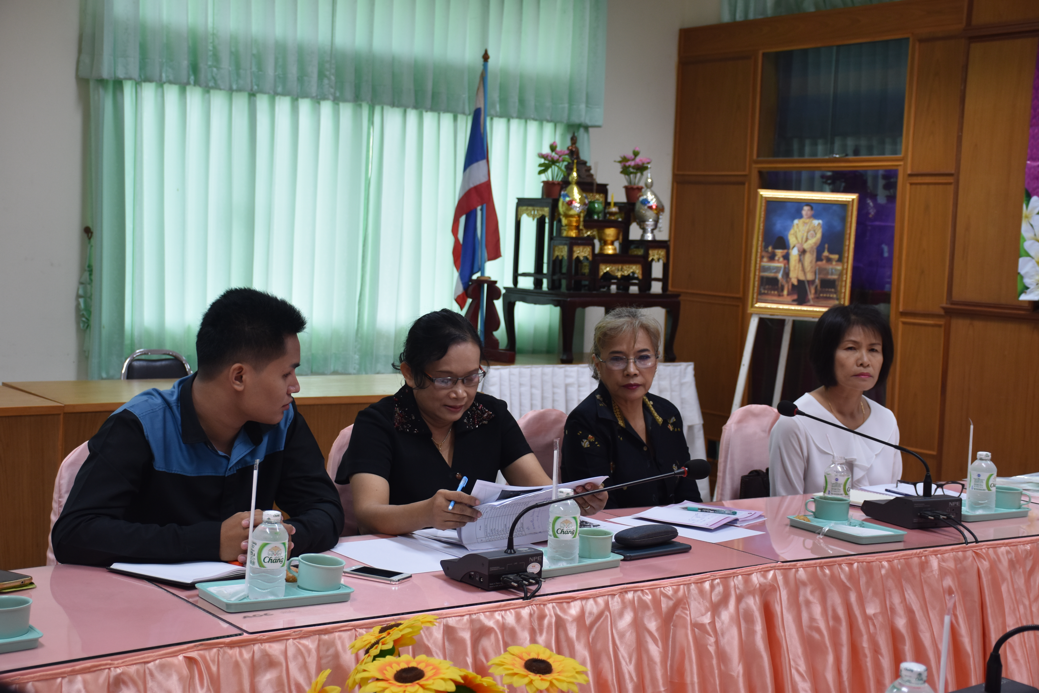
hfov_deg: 37.9
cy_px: 346
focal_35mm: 52
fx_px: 1515
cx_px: 520
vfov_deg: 25.8
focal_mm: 35
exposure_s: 1/60
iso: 450
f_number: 4.2
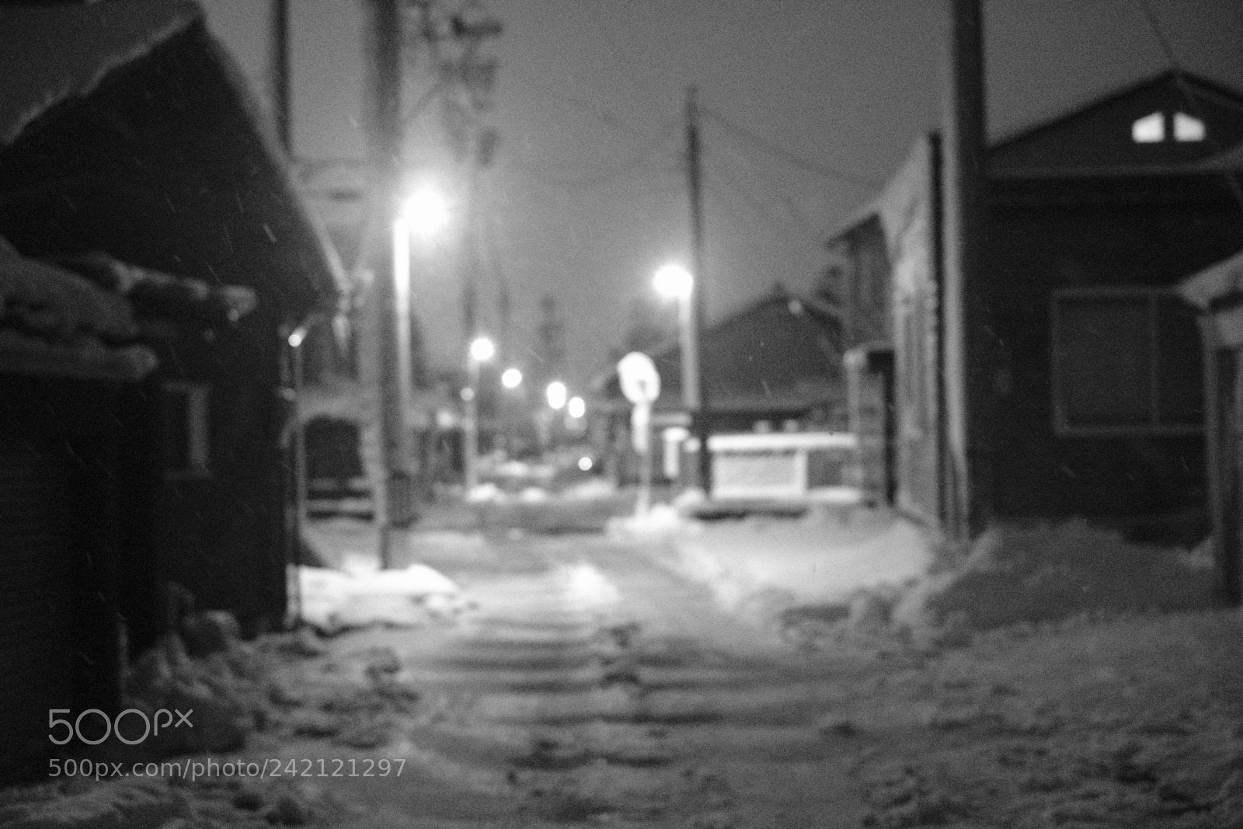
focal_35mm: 53
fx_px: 1830
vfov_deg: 25.5
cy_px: 414
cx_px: 622
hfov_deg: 37.5
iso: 25600
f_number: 2.2
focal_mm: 35
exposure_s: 1/60
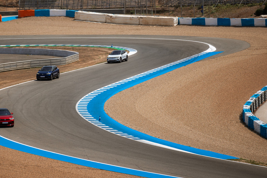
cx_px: 93
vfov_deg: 5.4
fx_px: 1876
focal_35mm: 253
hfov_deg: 8.1
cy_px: 74
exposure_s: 1/5000
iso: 100
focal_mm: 180
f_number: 2.8
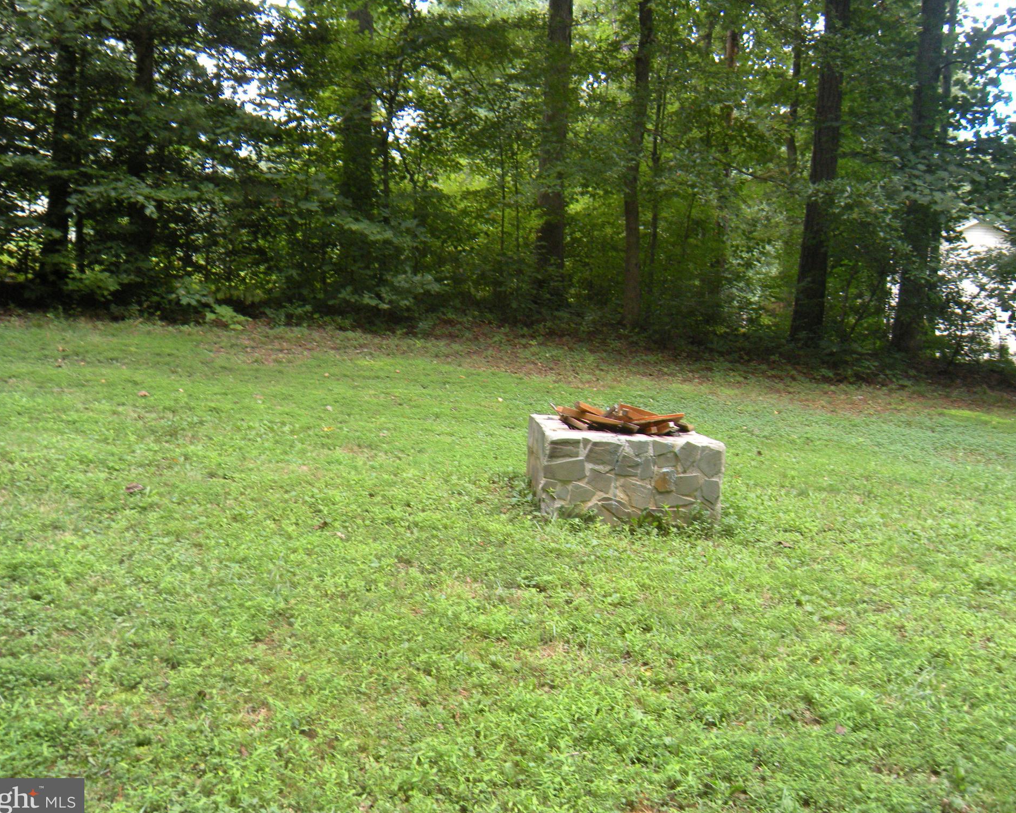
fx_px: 1113
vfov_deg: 40.1
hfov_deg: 49.1
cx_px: 500
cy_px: 409
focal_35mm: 37
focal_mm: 5.9
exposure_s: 1/54.8
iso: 155
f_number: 3.8
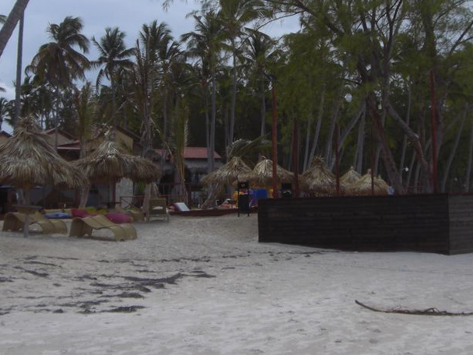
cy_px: 79
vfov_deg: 22.7
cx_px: 272
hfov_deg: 30.2
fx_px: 875
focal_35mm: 64
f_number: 2.7
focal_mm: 6.2
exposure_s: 1/1000
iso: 64
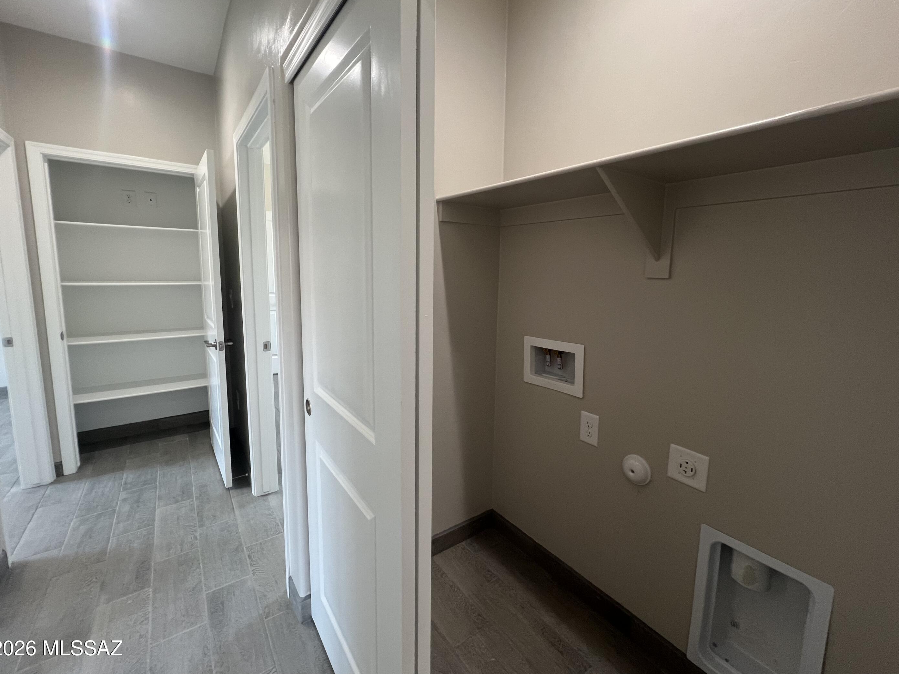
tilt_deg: -7.5
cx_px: 459
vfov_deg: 85.6
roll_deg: -0.8
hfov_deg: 102.1
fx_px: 364
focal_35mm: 14
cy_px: 318
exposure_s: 1/60
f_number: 1.8
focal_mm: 1.57
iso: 200
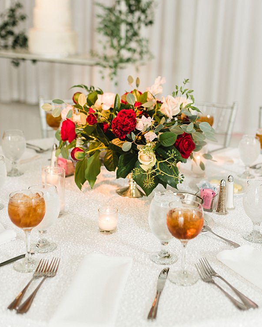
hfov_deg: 30.8
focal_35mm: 49
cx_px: 159
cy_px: 130
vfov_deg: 37.9
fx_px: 475
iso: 160
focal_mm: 35
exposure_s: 1/125
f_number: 2.2
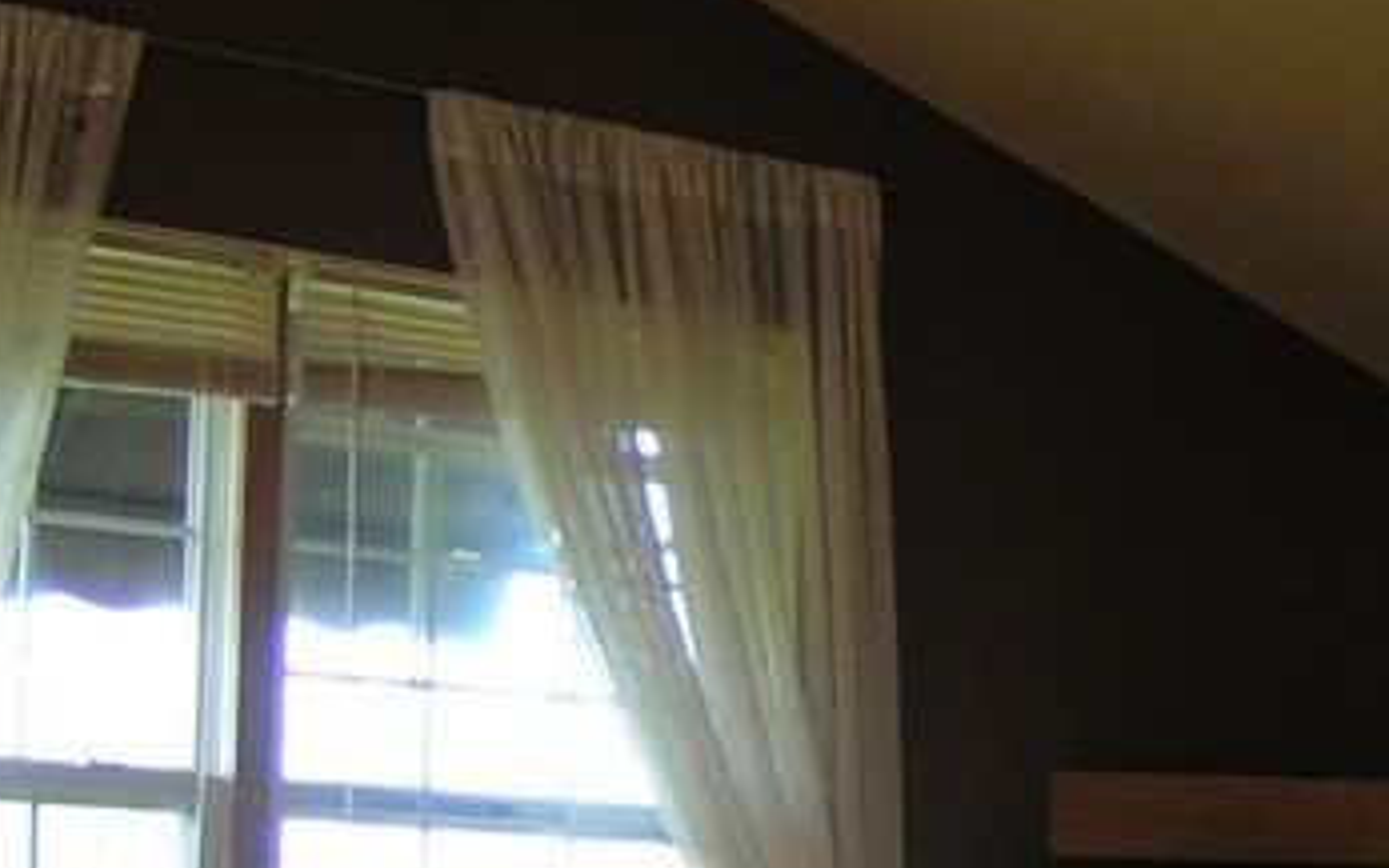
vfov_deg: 10.8
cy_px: 1060
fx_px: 4505
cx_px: 1345
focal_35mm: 119
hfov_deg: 17.2
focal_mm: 5.8
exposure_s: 1/50
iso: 80
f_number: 2.8
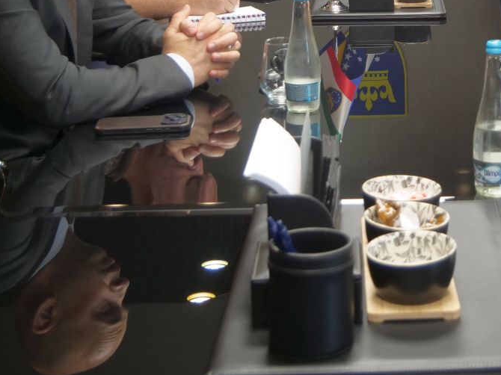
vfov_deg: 16.5
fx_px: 1244
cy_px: -69
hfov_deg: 21.9
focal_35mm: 86
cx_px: 500
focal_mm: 18
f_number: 3.9
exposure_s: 1/60
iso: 400
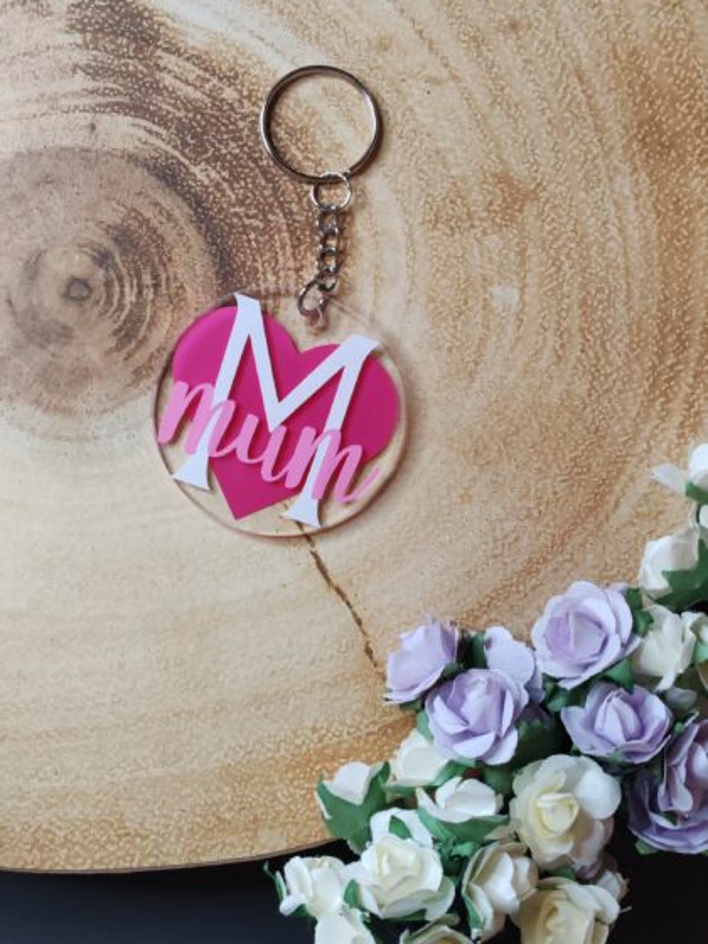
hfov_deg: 27.0
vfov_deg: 35.5
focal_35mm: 54
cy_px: 472
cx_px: 354
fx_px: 1473
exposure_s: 1/100
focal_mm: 6.12
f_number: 1.9
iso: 1250
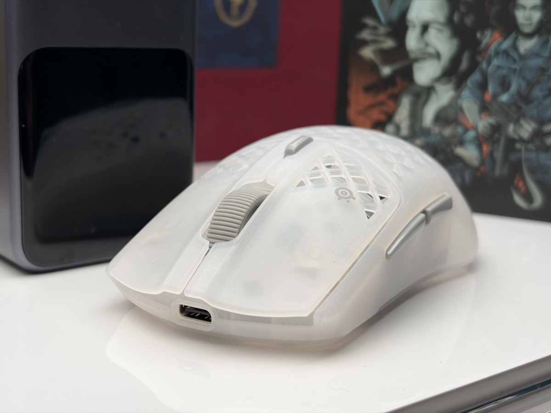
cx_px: 276
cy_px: 206
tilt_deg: -10.7
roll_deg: -1.7
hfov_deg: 36.8
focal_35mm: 52
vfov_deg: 28.0
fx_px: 828
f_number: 1.6
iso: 40
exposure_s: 1/112
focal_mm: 5.96
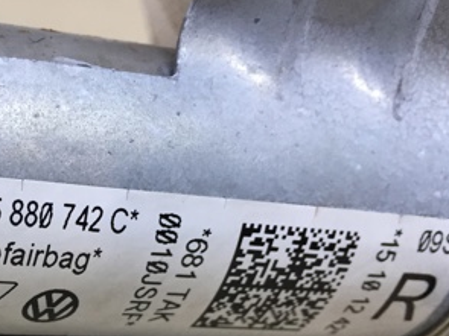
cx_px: 2
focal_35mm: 63
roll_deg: -11.3
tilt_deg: -28.5
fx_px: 817
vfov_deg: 22.1
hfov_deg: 28.8
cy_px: 359
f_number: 2.2
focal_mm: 4.15
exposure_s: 1/33
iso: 80
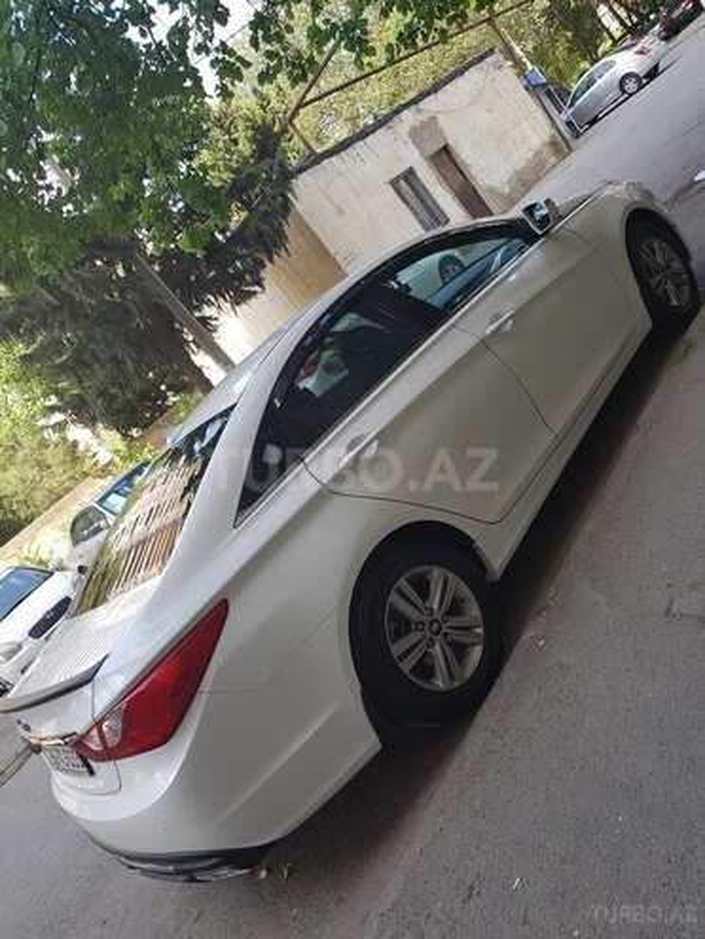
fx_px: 706
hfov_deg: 53.1
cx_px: 352
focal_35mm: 26
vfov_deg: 67.3
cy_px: 470
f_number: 1.7
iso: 40
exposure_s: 1/326
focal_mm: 4.2
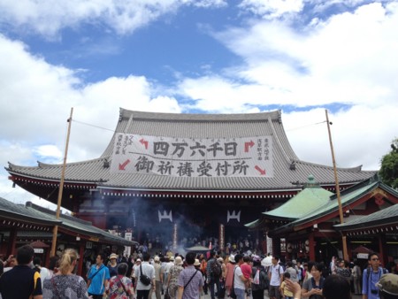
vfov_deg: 40.7
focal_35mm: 35
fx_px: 403
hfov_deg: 52.6
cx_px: 199
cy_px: 150
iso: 50
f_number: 2.4
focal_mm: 4.28
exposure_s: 1/1727
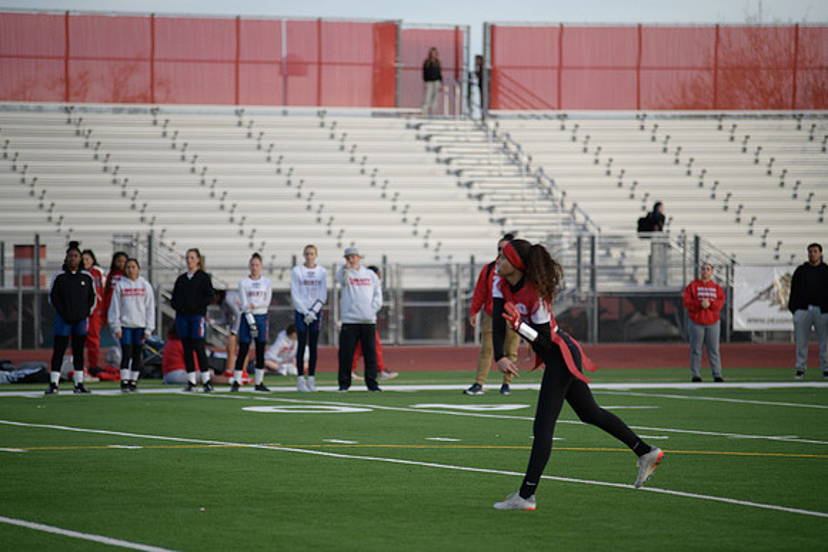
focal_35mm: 200
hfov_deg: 10.3
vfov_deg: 6.9
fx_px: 4601
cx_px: 414
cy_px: 276
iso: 640
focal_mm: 200
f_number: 2.8
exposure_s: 1/4000
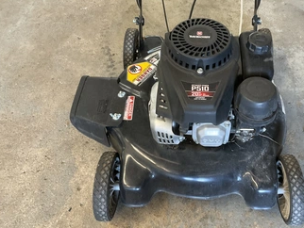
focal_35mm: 36
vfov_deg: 39.7
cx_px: 186
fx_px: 316
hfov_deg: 50.9
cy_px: 106
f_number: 1.8
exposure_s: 1/40
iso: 200
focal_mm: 3
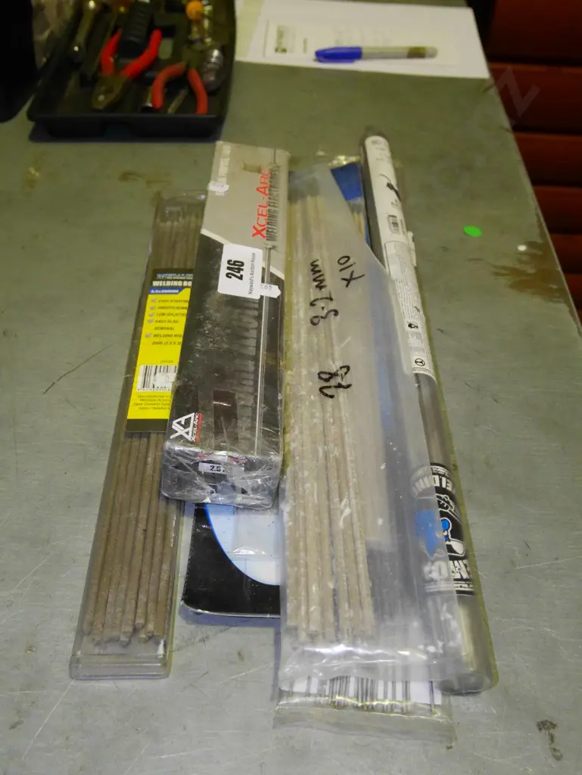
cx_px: 291
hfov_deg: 44.2
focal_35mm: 32
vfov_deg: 56.8
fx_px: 717
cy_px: 388
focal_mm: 16
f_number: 4
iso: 3200
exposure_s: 1/200
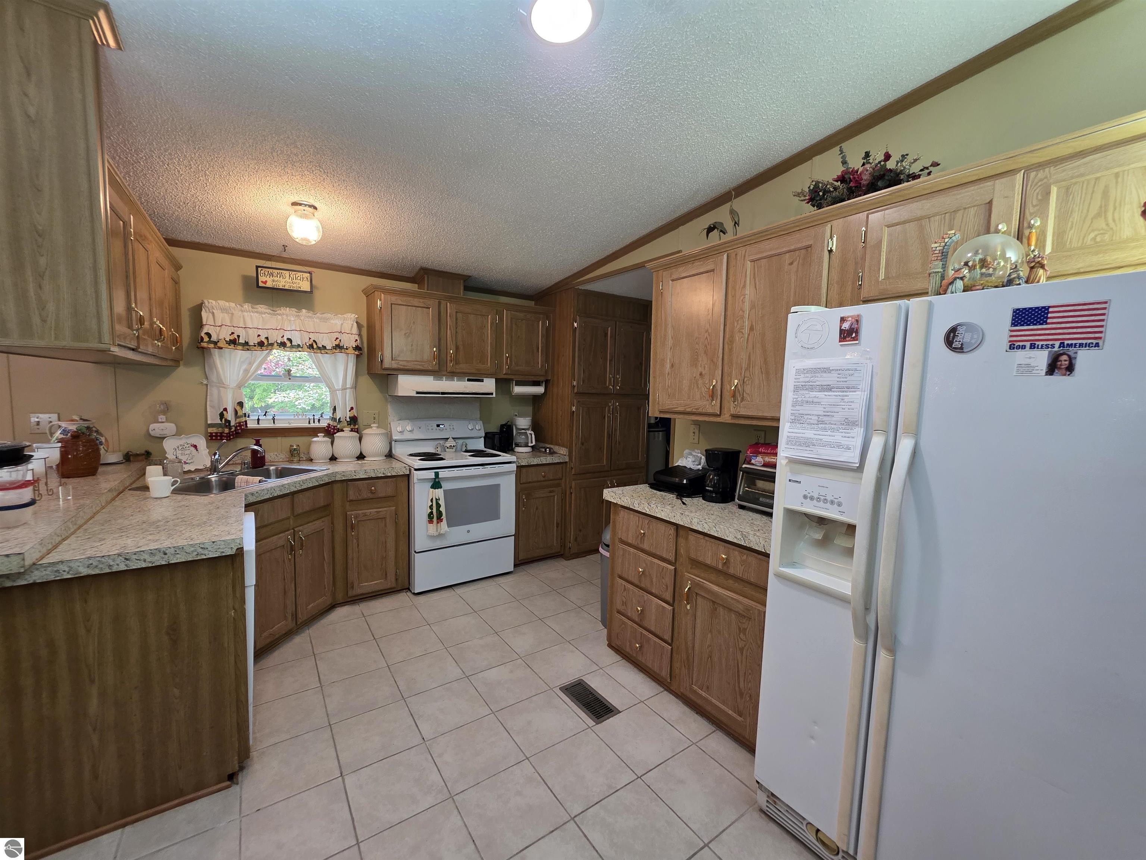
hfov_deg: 106.2
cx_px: 573
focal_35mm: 13
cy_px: 430
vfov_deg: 89.9
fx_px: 430
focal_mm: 2.2
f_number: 1.9
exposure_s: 1/60
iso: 200
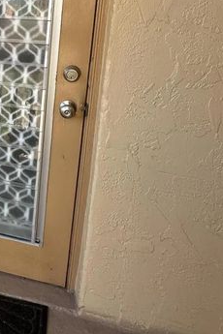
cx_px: -22
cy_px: 82
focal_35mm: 36
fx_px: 334
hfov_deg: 32.4
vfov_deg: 50.8
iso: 40
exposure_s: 1/105
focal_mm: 2.22
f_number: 2.2
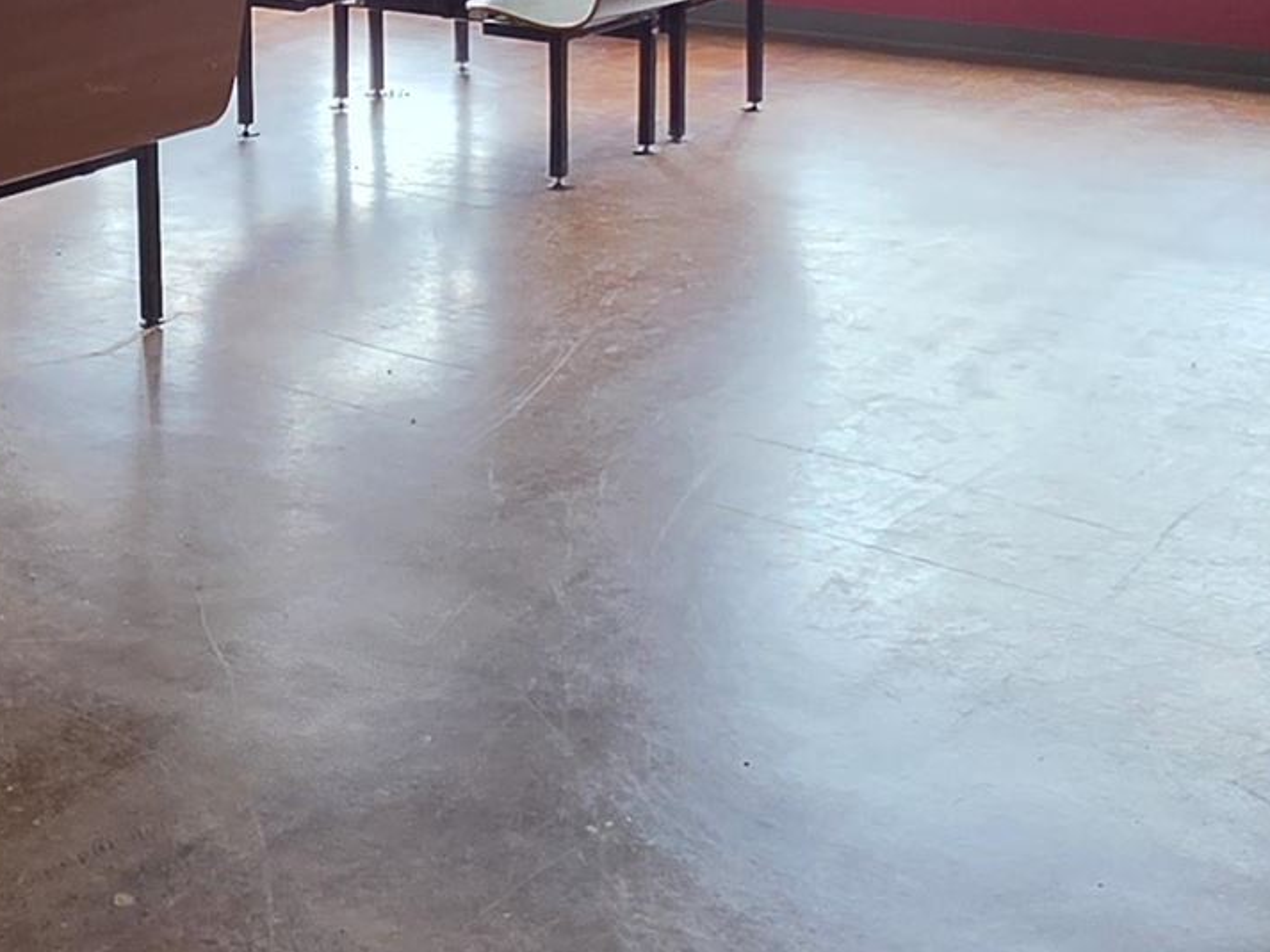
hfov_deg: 33.1
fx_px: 2055
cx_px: 203
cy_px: -43
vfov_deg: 24.7
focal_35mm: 56
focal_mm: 2.2
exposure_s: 1/120
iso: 125
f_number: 1.9
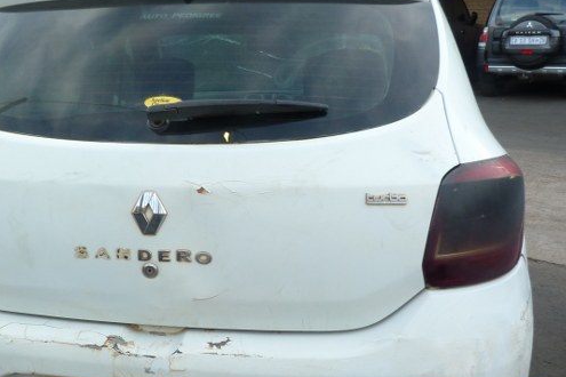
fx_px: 660
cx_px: 218
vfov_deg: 31.7
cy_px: 236
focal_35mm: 42
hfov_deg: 46.1
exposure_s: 1/125
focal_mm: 4.5
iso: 80
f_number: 2.8
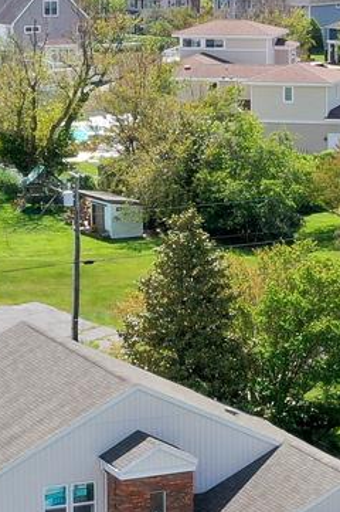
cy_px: 374
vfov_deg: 12.9
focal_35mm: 159
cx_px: 252
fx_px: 2257
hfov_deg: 8.6
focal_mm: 10.26
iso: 100
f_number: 5
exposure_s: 1/320
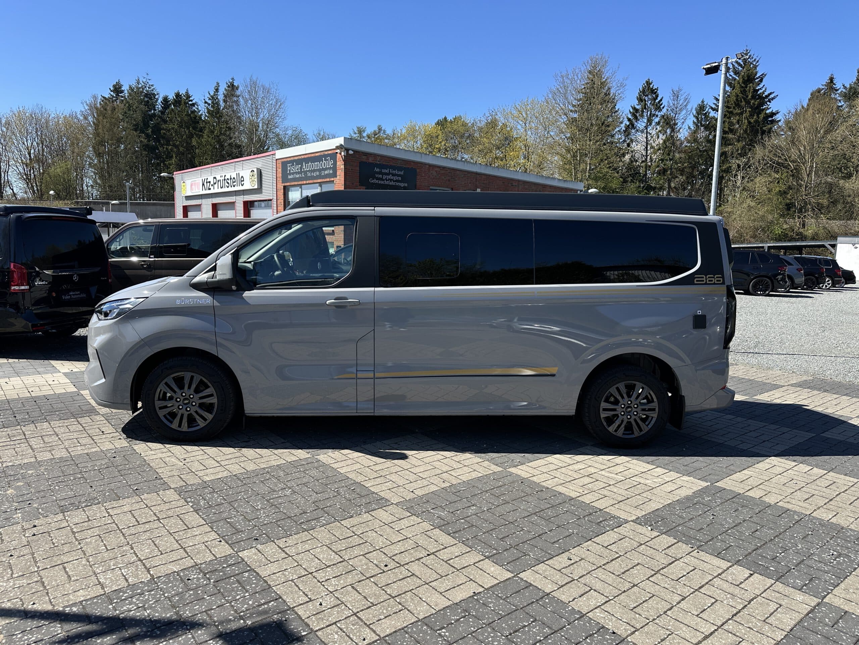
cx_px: 430
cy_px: 322
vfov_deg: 56.8
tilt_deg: -7.1
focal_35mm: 24
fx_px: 596
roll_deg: -2.1
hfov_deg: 71.6
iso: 80
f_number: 1.78
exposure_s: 1/2882
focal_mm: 6.86
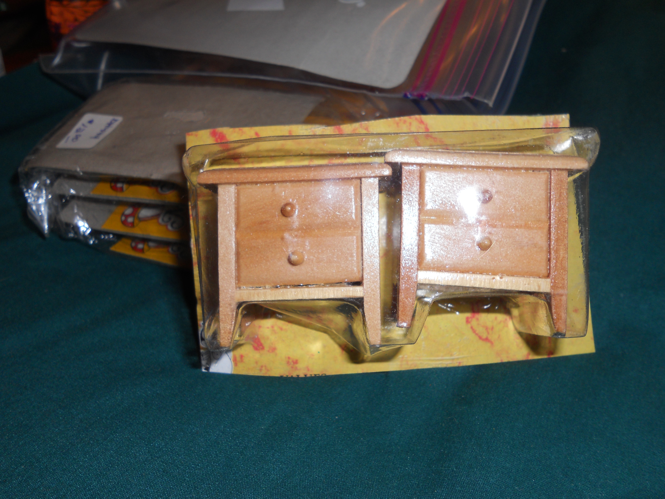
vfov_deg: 44.2
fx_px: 615
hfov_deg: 56.8
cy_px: 250
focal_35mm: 32
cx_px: 332
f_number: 8.8
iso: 80
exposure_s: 1/25
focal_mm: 5.8
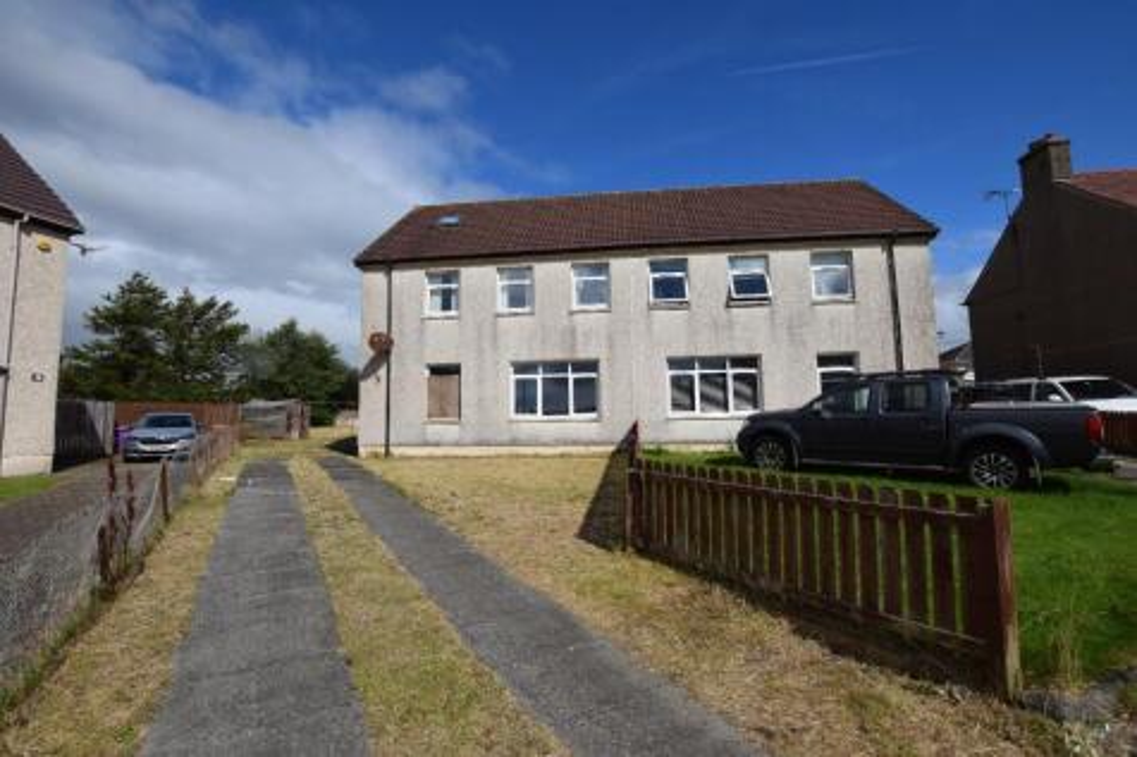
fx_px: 474
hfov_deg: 100.4
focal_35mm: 15
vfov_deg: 77.3
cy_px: 378
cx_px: 568
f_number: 10
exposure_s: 1/400
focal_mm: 10
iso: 200
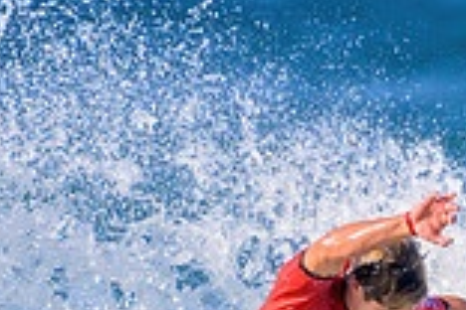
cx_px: 475
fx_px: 47994
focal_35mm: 3708
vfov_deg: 0.4
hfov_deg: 0.6
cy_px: 455
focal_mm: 1000
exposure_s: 1/2500
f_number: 11
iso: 1600
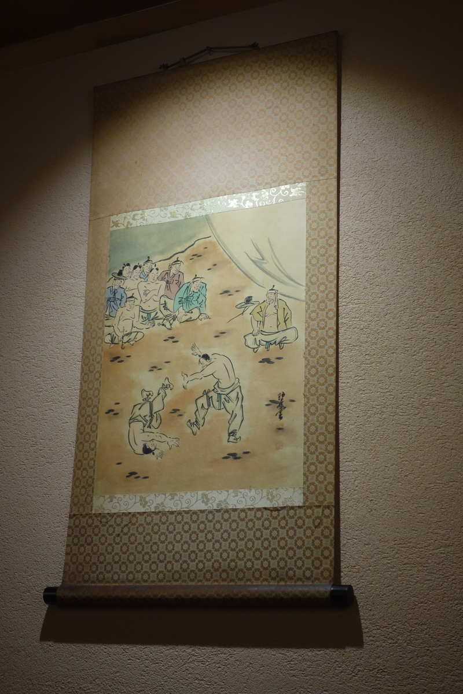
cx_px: 232
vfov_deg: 32.9
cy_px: 347
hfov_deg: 22.3
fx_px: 1177
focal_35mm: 61
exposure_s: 1/80
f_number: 3.5
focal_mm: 22.74
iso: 640
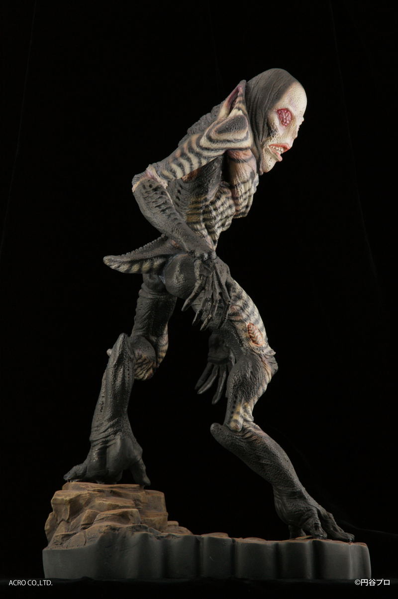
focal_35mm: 195
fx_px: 3237
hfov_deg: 7.0
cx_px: 199
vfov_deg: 10.6
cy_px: 300
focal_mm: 130
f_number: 16
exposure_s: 1/4
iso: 400
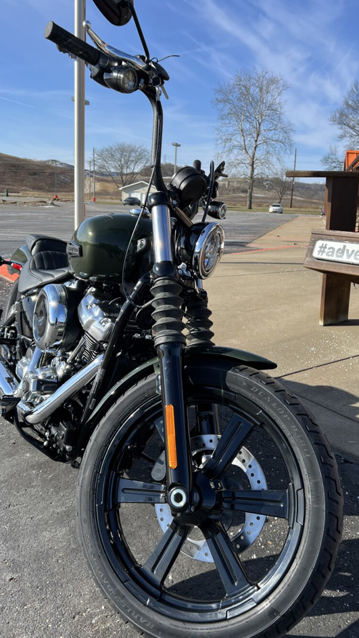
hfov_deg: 36.6
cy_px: 321
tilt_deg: -11.5
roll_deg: -2.3
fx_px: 542
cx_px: 196
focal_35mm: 32
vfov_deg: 61.0
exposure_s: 1/3077
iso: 50
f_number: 1.5
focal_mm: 5.7
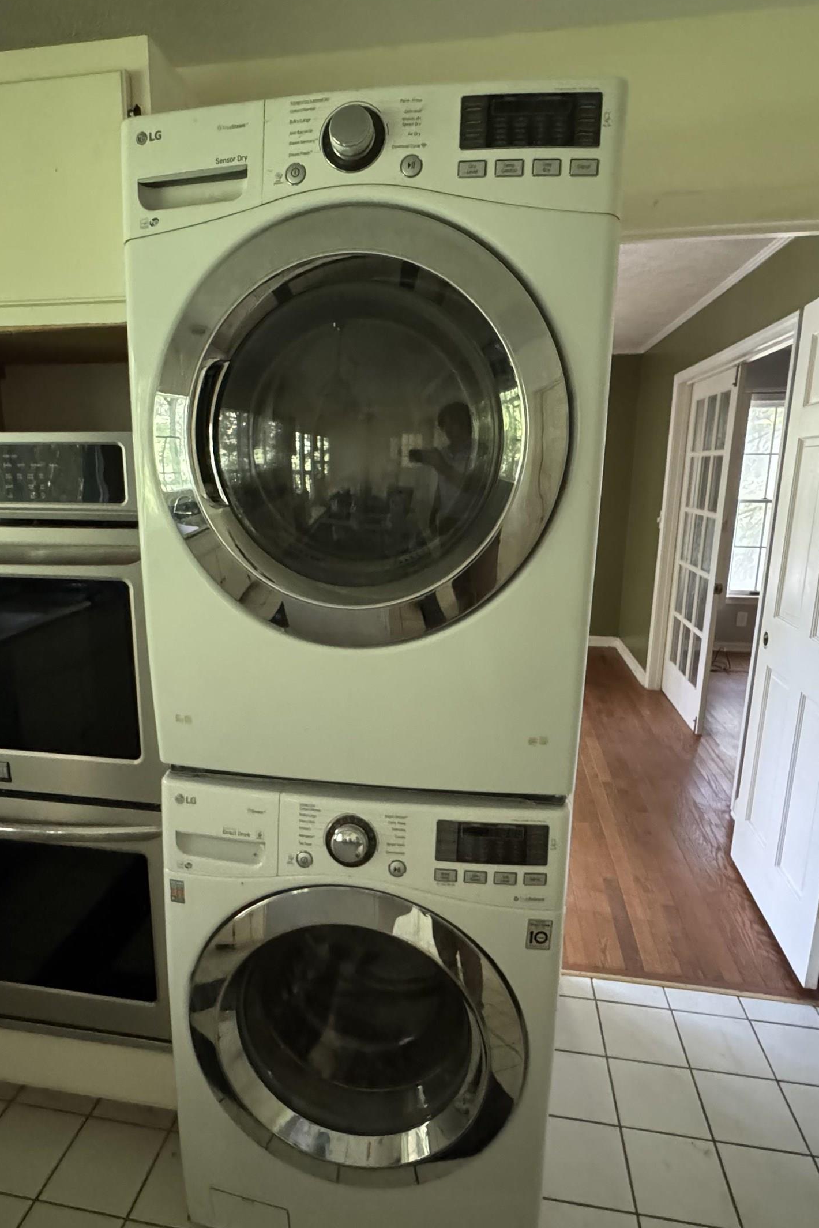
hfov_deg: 59.3
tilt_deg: -14.4
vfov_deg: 81.2
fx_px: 717
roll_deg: -0.8
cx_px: 357
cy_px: 638
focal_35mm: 21
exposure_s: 1/49
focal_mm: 2.22
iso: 1250
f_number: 2.2
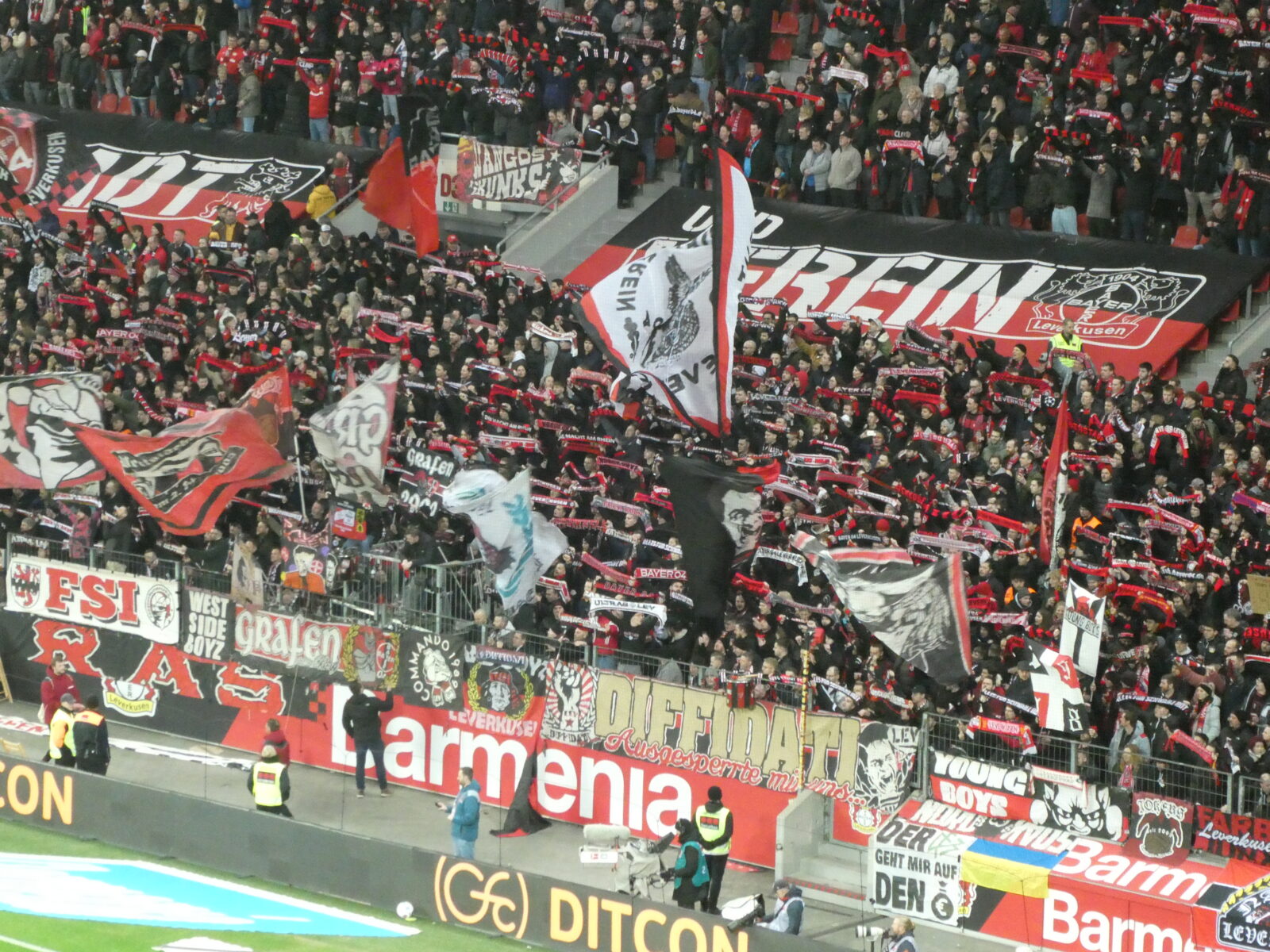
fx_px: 5540
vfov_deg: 9.8
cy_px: 476
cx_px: 635
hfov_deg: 13.1
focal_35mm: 151
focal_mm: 27.1
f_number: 5.4
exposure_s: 1/80
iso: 1600
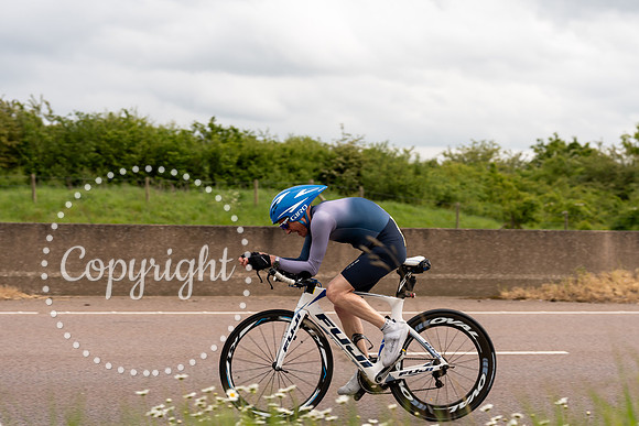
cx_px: 320
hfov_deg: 27.8
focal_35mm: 73
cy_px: 213
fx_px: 1290
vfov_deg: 18.8
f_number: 4
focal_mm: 70
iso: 125
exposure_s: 1/800
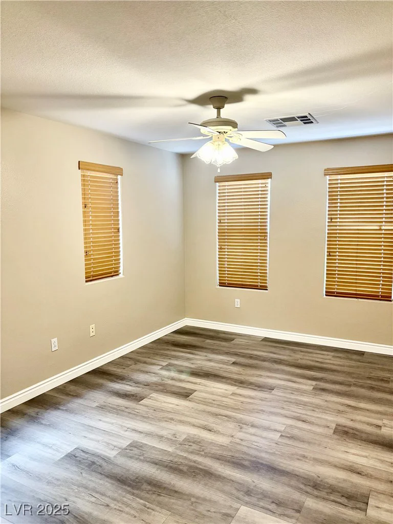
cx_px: 196
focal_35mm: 26
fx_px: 394
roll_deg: +0.6
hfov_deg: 53.1
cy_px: 262
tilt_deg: -6.2
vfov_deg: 67.3
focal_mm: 5.96
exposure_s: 1/60
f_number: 1.6
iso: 250
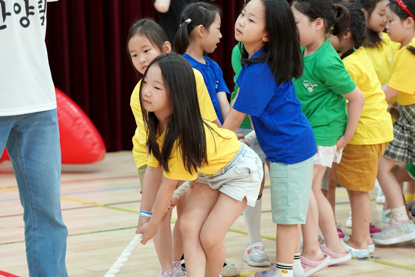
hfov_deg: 21.5
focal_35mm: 95
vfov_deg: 14.4
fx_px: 1095
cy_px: 138
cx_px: 208
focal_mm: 95
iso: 2500
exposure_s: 1/160
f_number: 4
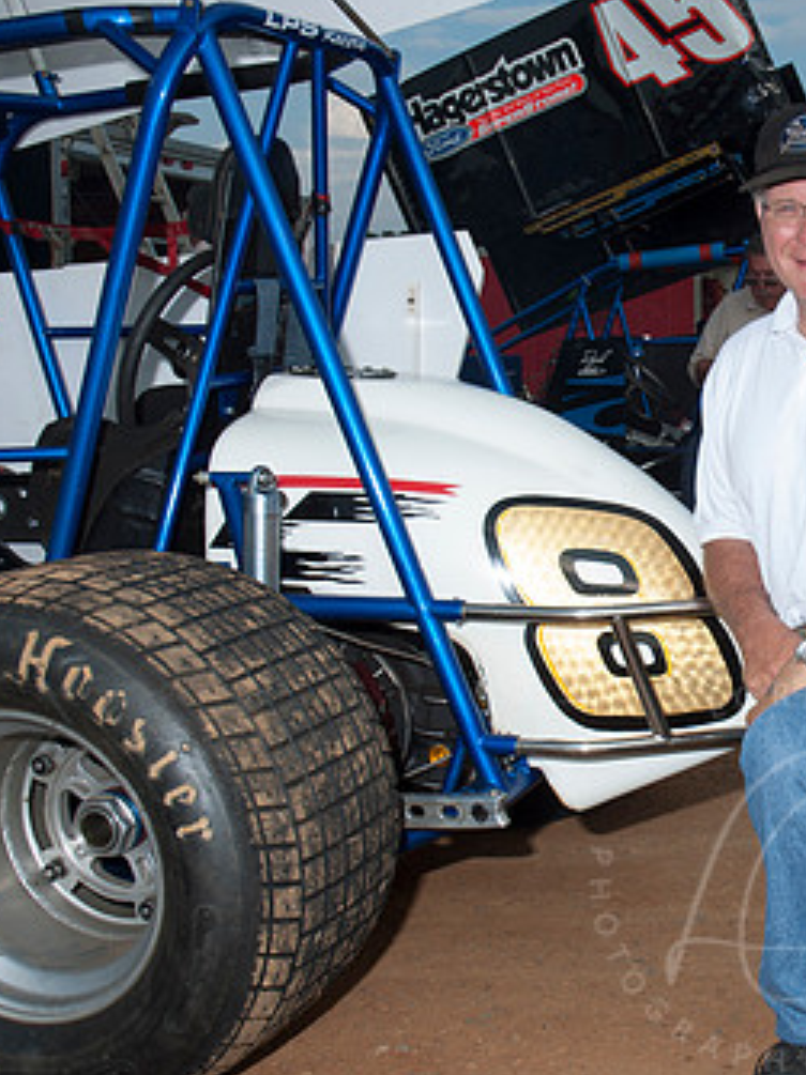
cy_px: 578
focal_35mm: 55
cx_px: 780
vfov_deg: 34.9
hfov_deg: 25.4
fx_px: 1709
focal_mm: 22
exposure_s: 1/250
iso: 100
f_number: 7.1
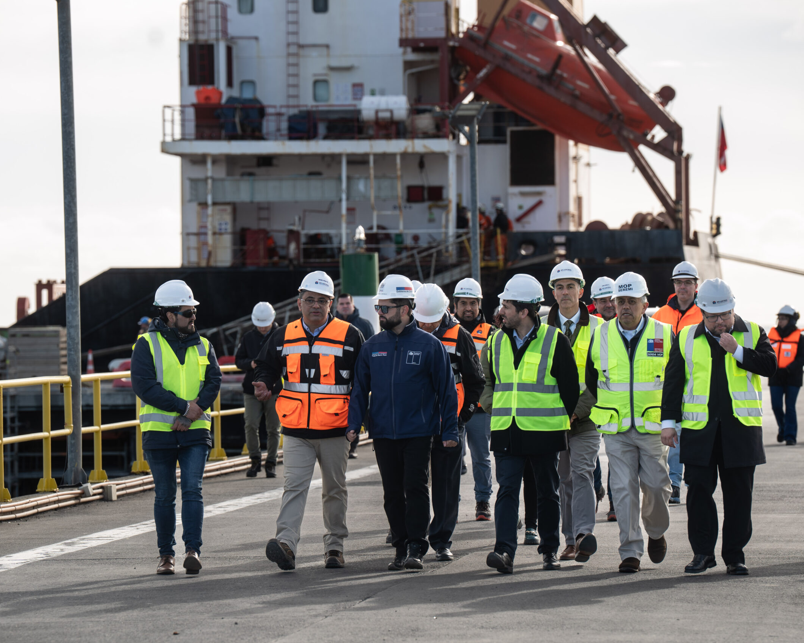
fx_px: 4402
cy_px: 321
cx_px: 390
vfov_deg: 8.4
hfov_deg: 10.4
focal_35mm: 185
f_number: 5
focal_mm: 164
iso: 50
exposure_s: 1/250
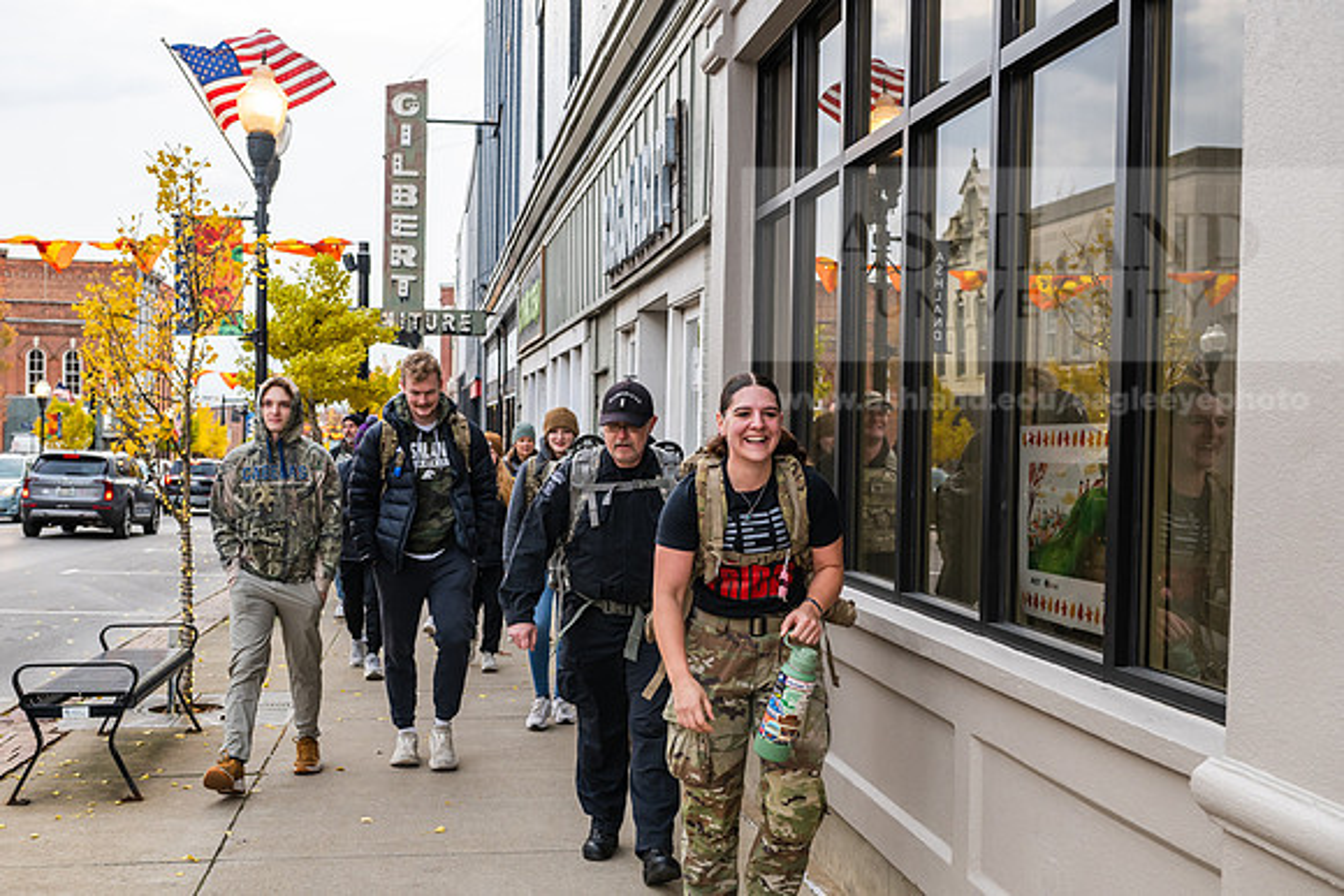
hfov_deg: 46.4
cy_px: 448
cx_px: 672
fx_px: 1568
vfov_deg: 31.9
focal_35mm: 42
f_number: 5
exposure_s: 1/320
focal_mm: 42
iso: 640
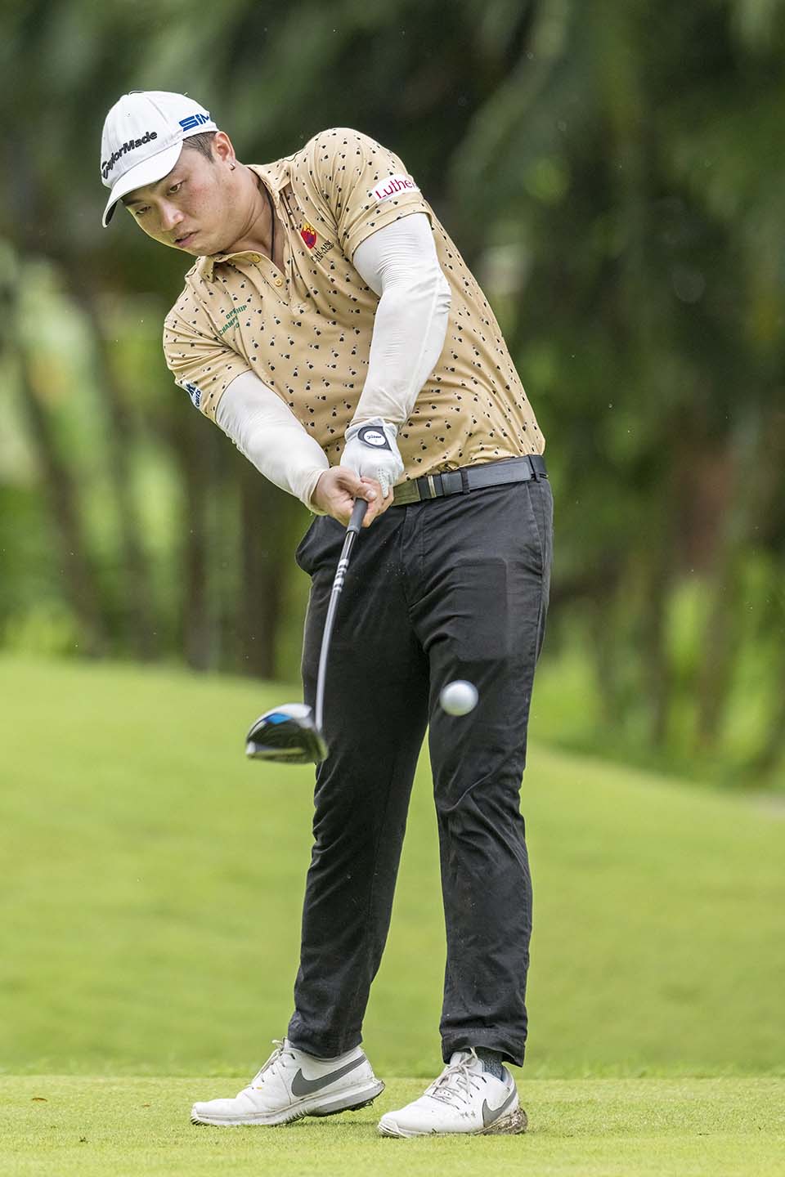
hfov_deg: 3.4
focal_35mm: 400
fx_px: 13082
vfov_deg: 5.2
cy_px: 588
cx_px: 392
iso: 1400
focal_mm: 400
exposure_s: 1/4000
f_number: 3.5
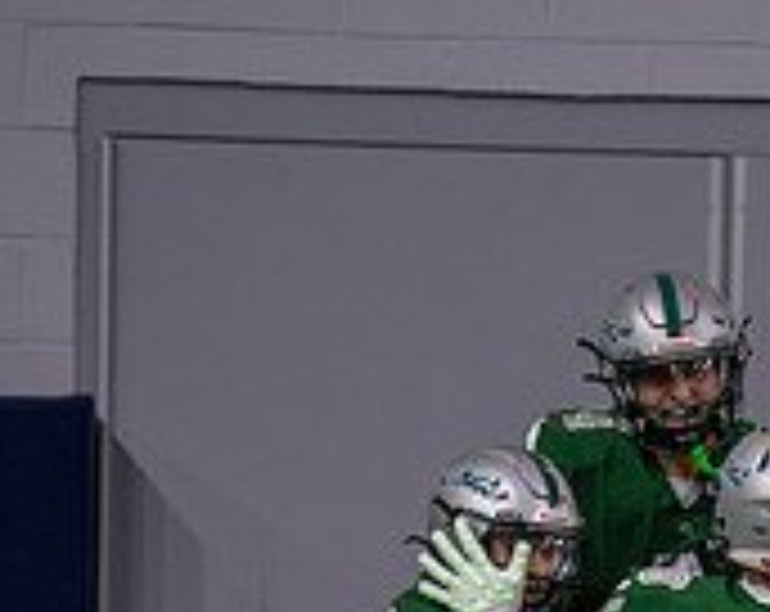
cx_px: 773
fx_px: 14711
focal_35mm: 647
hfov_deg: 3.0
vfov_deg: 2.4
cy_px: 857
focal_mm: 200
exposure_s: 1/1000
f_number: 2.8
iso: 2000
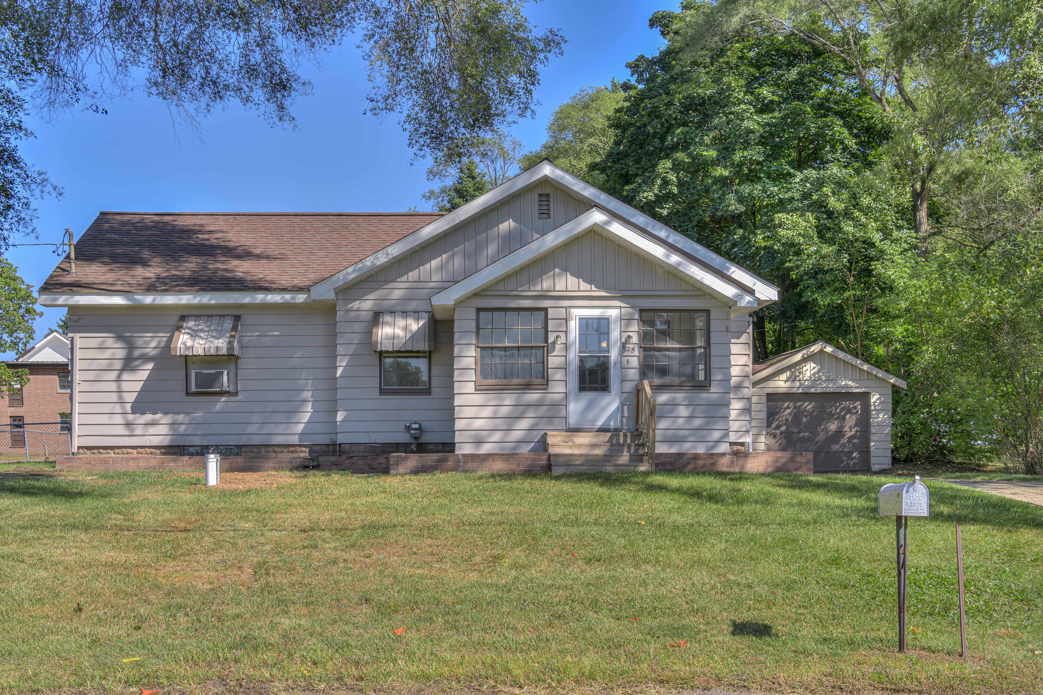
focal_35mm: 39
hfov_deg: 49.6
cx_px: 522
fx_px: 1130
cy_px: 348
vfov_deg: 34.2
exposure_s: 1/100
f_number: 11
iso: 100
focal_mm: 39
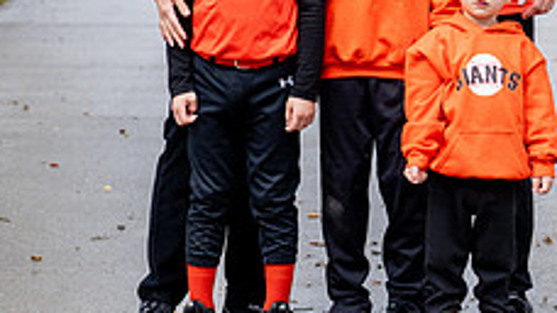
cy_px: -63
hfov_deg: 13.2
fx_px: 2406
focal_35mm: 163
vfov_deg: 7.4
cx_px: 349
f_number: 2.8
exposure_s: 1/1250
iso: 250
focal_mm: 50
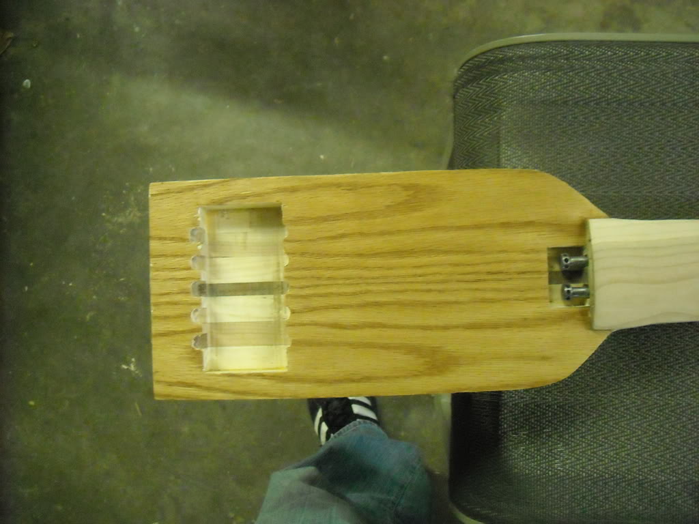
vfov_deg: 40.7
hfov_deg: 52.6
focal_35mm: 35
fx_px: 707
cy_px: 262
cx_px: 350
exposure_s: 1/47
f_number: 2.8
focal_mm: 5.7
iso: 800
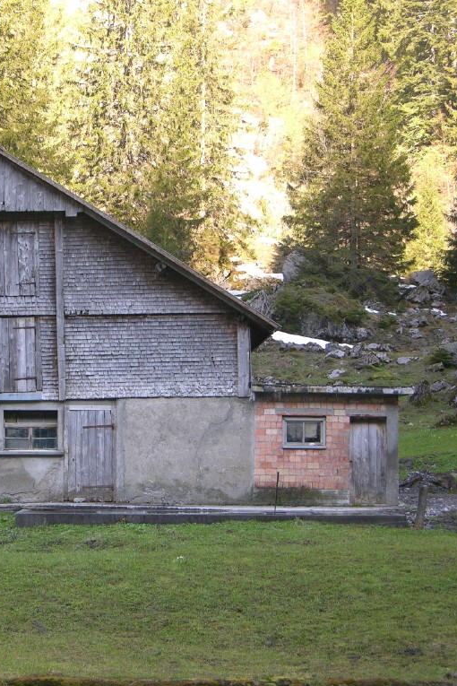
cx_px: 4
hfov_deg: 13.1
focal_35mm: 103
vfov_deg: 19.8
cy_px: 343
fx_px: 1961
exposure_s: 1/57.4
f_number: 3.3
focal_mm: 18.8
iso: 50
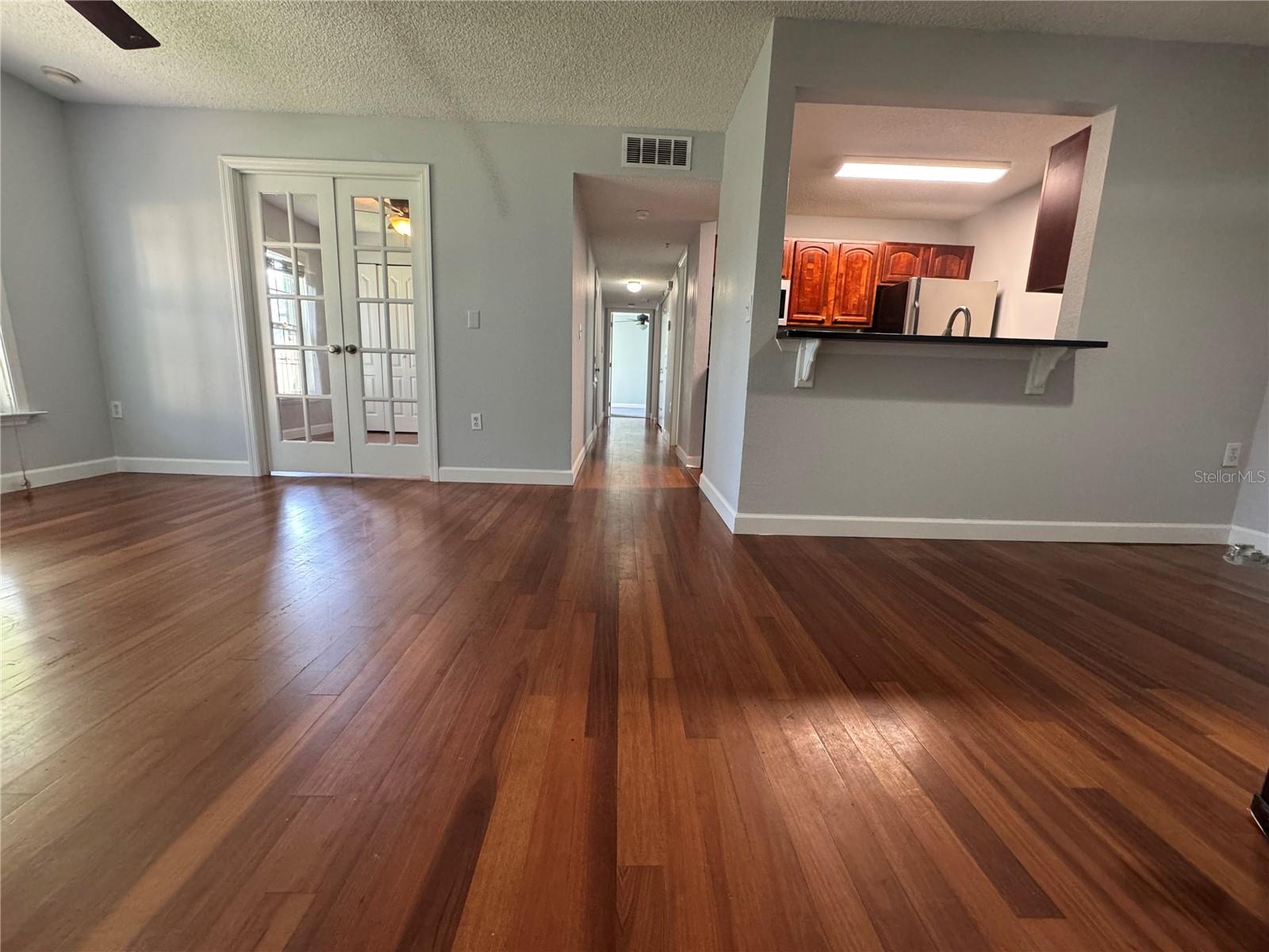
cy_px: 476
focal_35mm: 14
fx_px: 513
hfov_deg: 102.1
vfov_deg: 85.7
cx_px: 634
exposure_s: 1/60
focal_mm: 2.22
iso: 320
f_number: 2.2
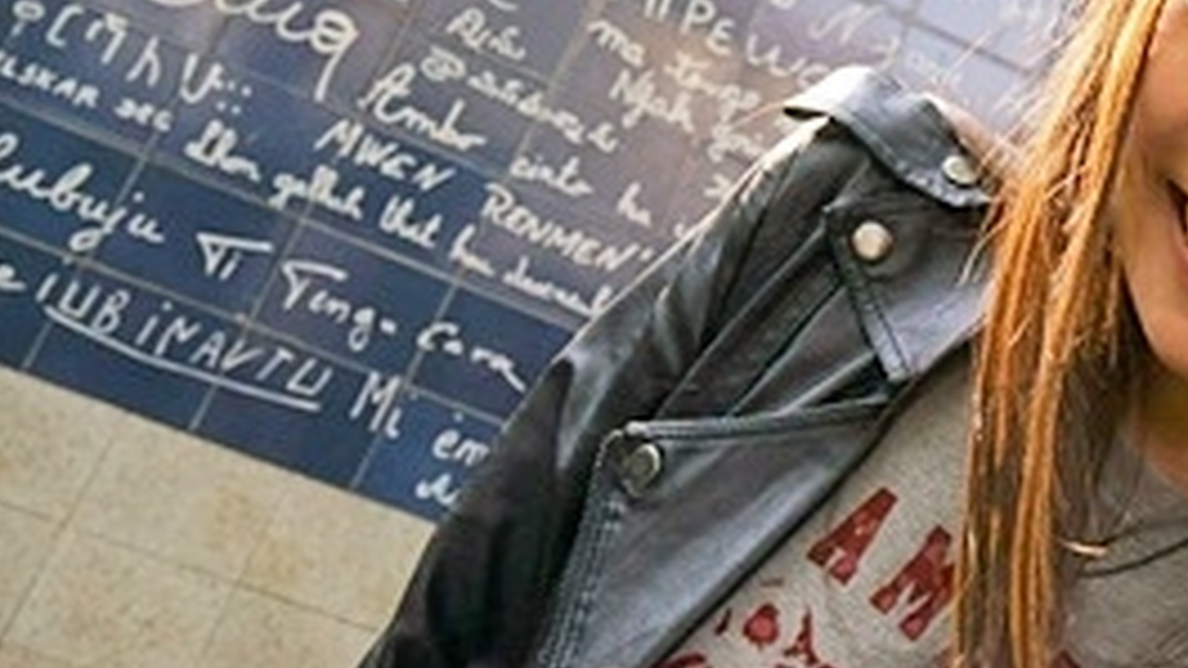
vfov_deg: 20.3
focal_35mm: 57
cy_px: -29
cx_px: 1255
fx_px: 1795
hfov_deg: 32.8
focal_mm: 18
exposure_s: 1/500
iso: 800
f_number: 5.6
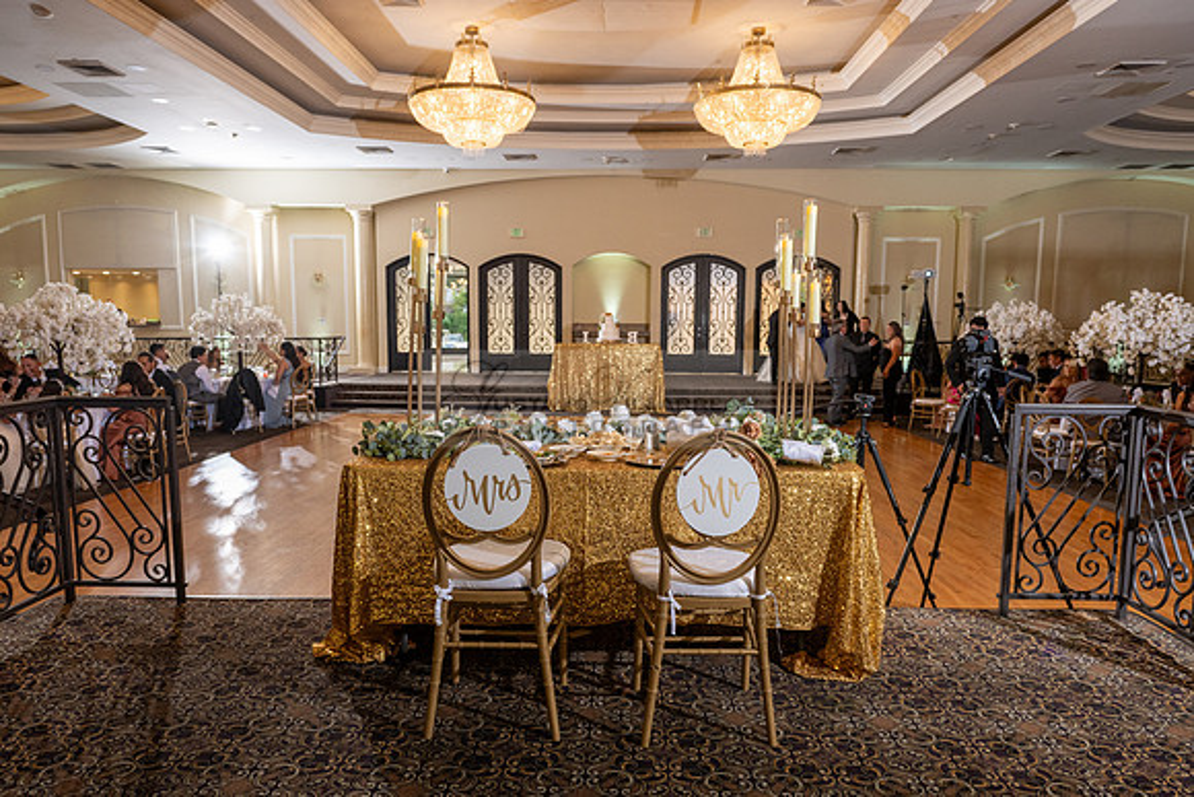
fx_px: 860
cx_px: 598
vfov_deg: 49.6
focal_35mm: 26
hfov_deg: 69.5
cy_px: 428
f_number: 5.6
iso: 800
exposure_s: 1/100
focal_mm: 24
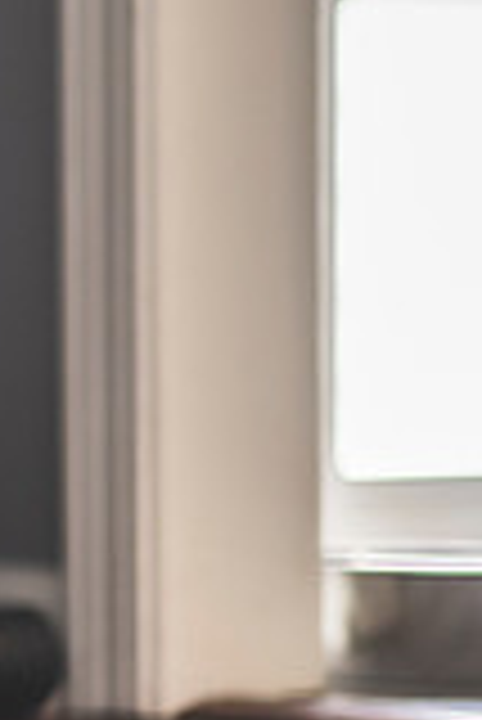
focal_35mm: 311
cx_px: -796
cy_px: 488
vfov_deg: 6.6
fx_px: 6232
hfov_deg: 4.3
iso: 500
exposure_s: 1/125
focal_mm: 85
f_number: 1.8
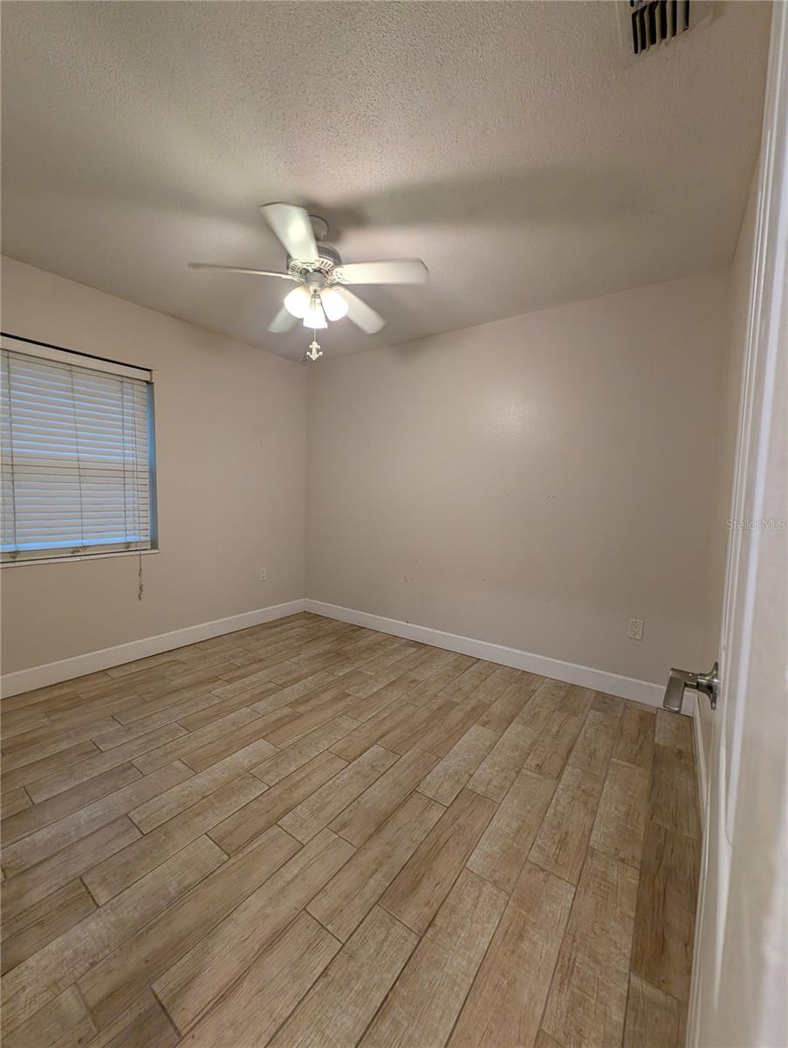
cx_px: 394
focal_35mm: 12
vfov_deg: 110.5
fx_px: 363
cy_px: 524
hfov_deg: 94.6
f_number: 1.7
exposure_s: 1/159
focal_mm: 2.02
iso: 72
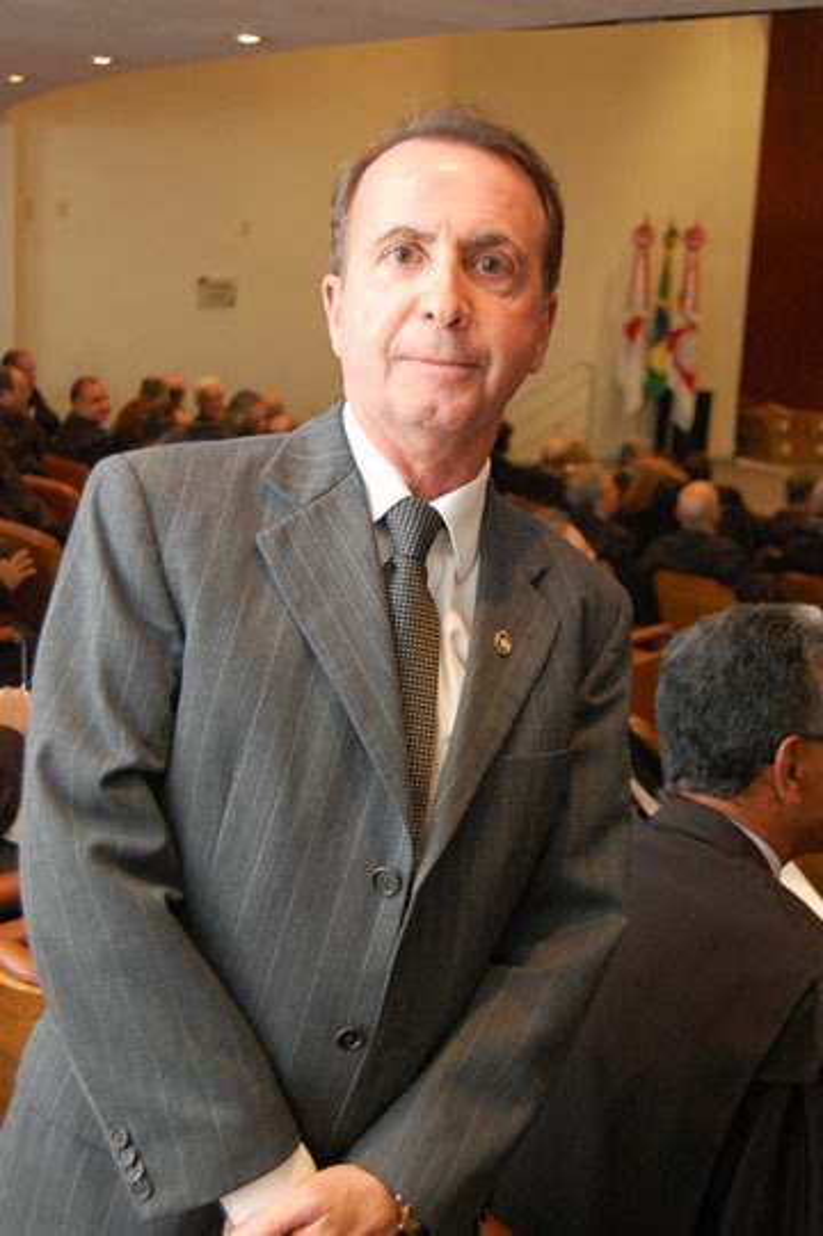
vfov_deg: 41.1
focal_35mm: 48
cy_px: 618
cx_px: 412
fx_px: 1648
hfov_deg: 28.0
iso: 1600
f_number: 4.5
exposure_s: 1/30
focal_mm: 32
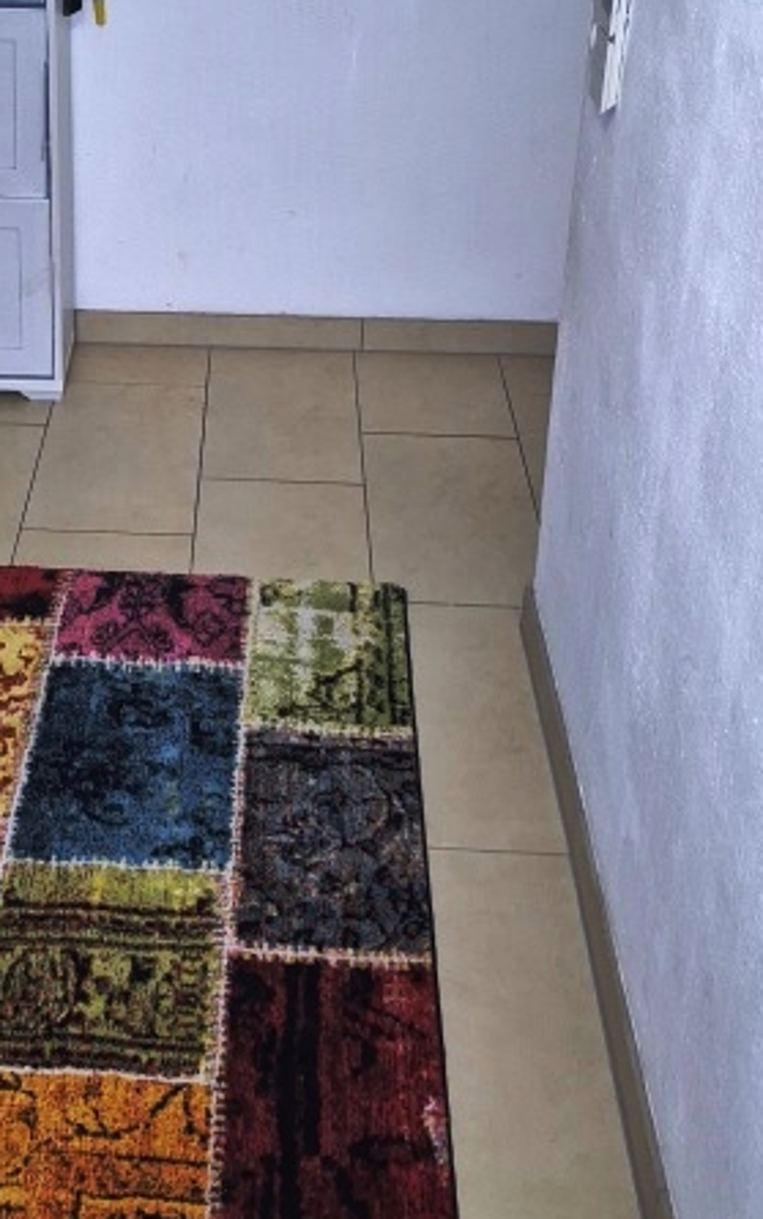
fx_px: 1862
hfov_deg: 23.0
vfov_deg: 35.3
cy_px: 271
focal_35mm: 56
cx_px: 205
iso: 125
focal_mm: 5.4
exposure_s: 1/20
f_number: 1.8
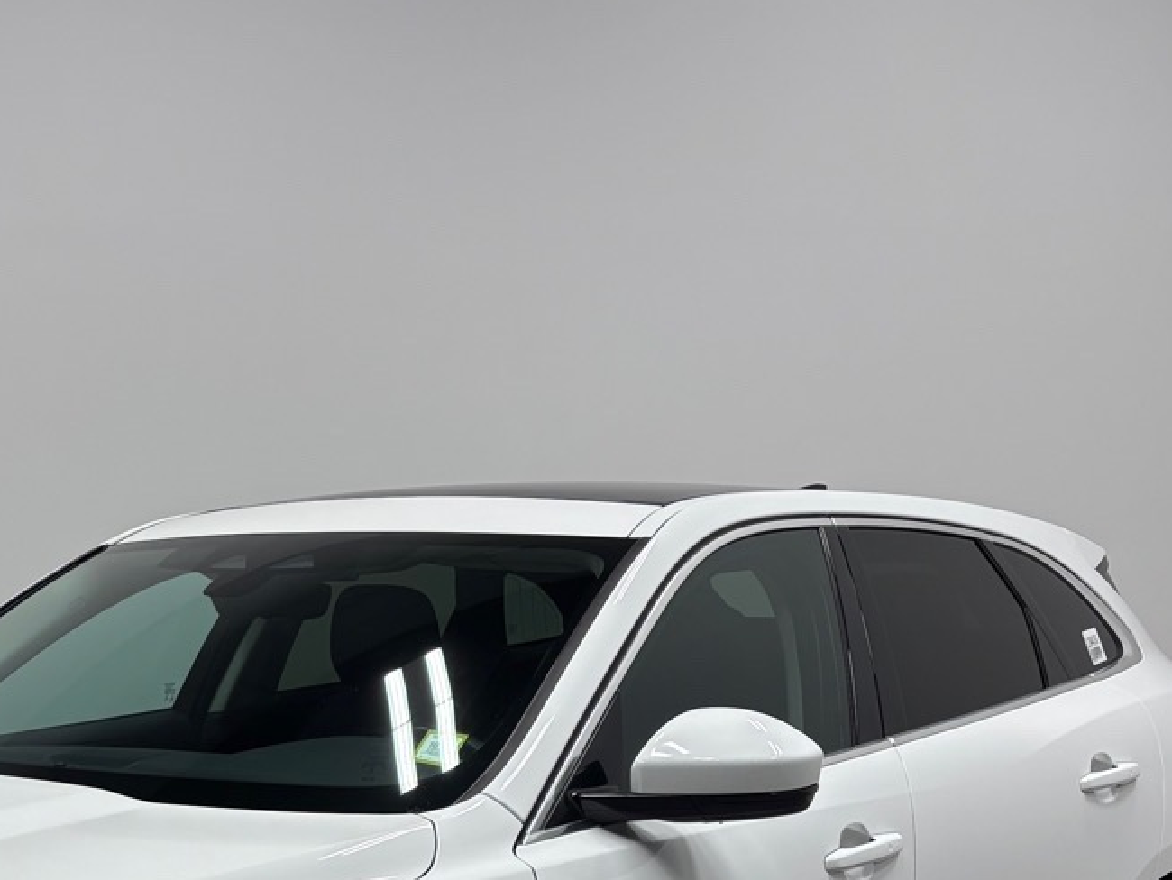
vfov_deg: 21.6
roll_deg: +0.6
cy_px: 999
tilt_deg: -12.0
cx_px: 186
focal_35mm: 64
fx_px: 2168
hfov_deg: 29.4
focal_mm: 5.96
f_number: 1.6
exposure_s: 1/500
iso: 64
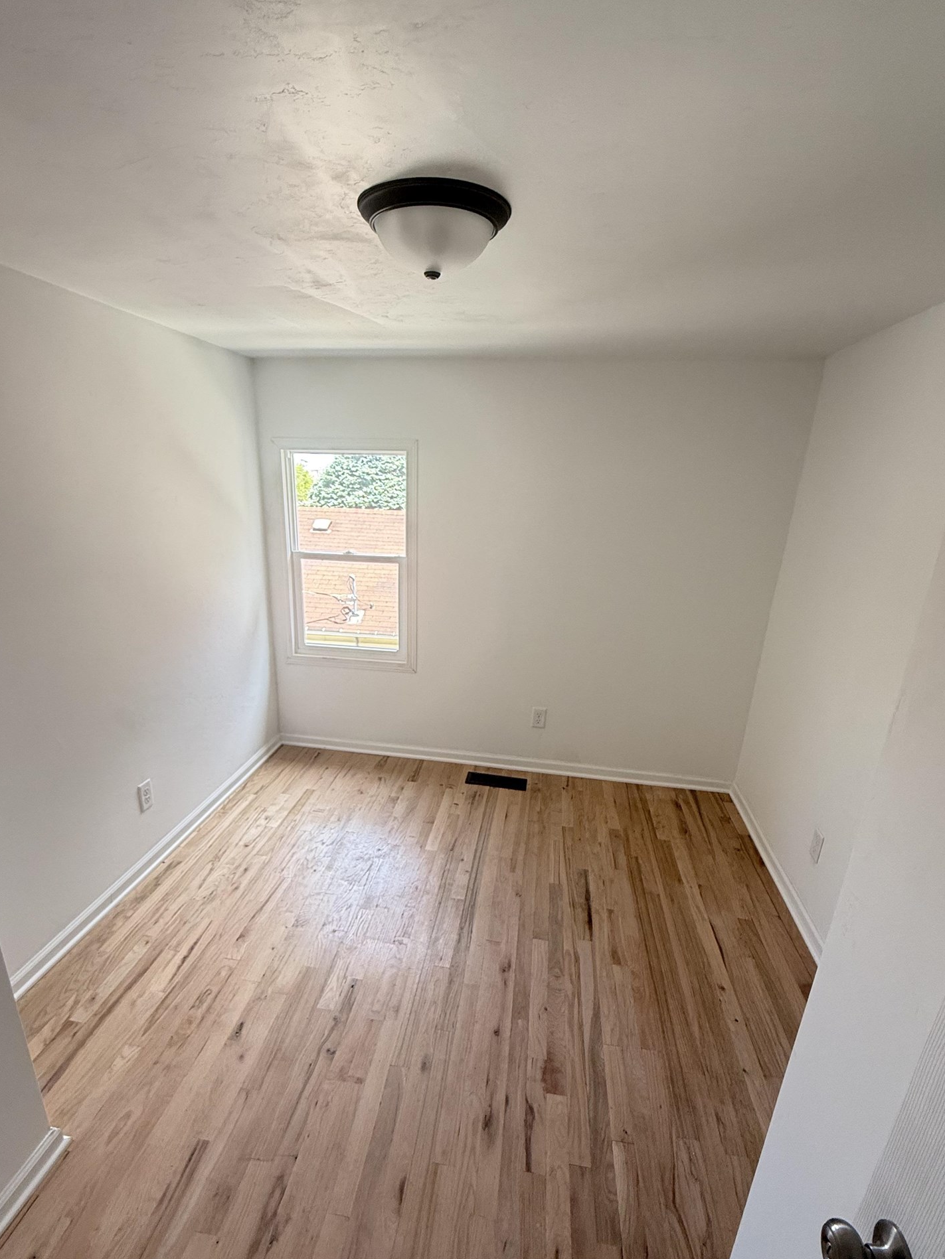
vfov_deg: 90.6
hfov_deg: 74.6
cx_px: 438
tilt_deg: -18.8
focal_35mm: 17
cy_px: 705
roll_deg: -0.6
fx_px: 619
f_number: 2.2
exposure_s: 1/99
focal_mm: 2.22
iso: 160
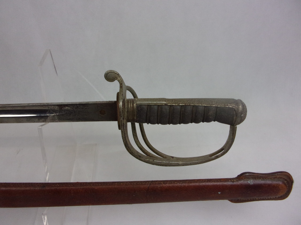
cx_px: 150
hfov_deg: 63.4
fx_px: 243
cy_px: 112
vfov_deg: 49.7
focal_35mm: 28
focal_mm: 5.1
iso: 255
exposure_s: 1/125
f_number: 3.9
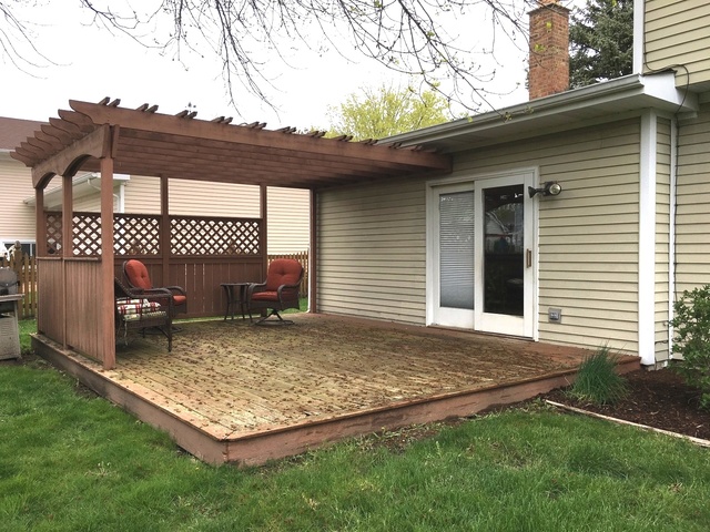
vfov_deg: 48.2
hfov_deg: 61.7
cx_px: 355
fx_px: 595
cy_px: 266
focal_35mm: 29
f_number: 2.2
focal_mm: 4.15
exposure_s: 1/322
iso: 25
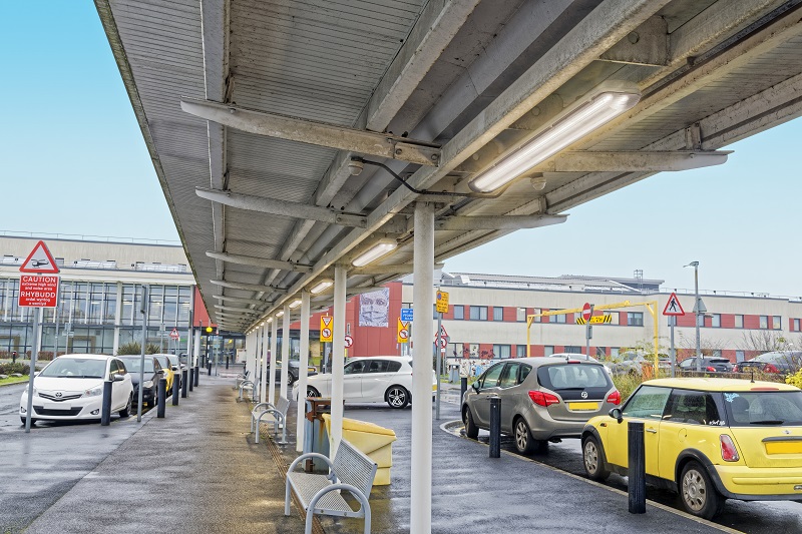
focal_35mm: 34
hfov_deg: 55.8
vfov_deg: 38.9
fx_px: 757
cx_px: 401
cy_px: 267
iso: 200
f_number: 16
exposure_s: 1/3
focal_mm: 34
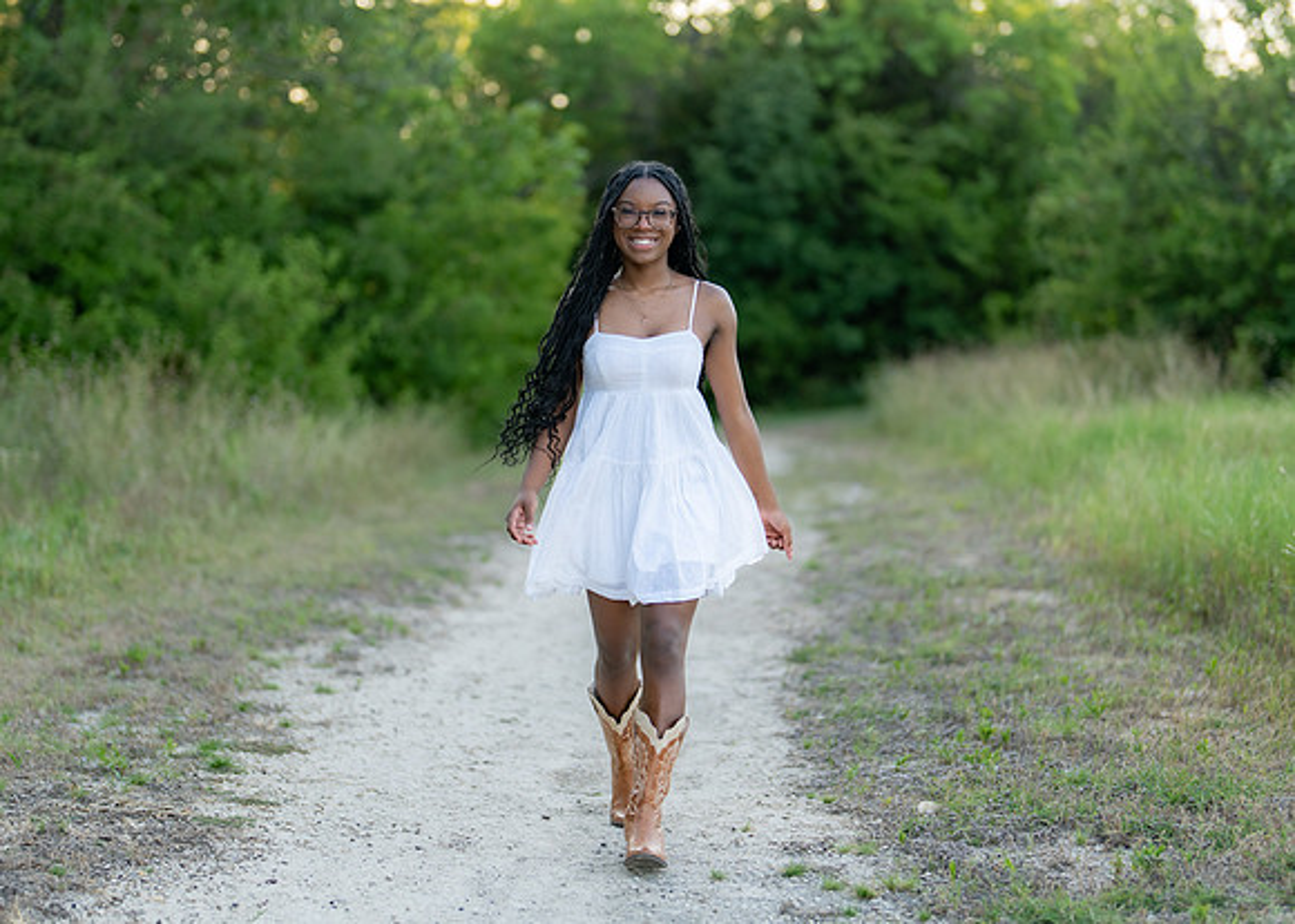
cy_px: 394
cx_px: 590
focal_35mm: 76
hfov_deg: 26.0
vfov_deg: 18.7
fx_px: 2803
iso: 100
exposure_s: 1/1000
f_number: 1.2
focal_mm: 50
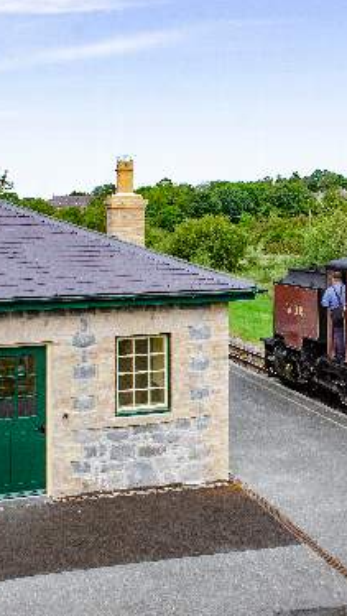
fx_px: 702
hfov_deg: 27.1
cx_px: 289
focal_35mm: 43
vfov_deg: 47.3
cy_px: 306
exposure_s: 1/200
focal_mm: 18
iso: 200
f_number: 7.1
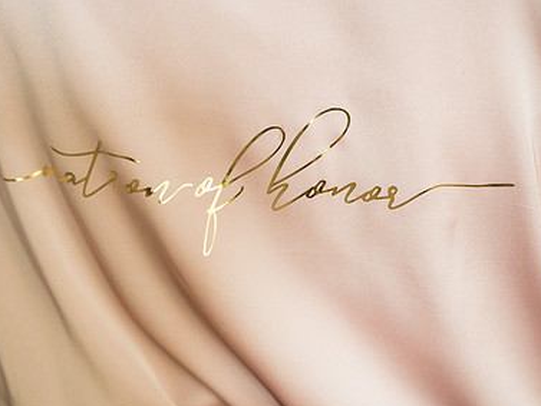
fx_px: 1110
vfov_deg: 20.7
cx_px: 238
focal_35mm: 71
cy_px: 230
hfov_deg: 27.4
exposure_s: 1/160
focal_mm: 48
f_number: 2.8
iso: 5000
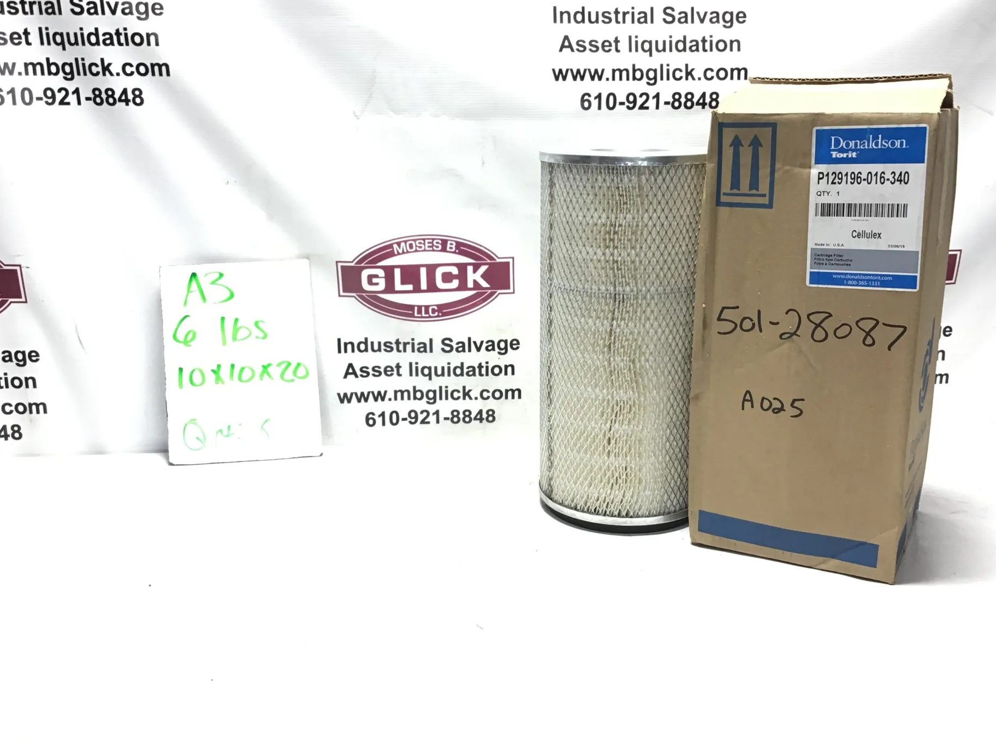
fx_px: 978
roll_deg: +1.1
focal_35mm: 34
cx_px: 532
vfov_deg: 41.8
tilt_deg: -14.5
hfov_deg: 53.9
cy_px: 351
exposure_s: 1/40
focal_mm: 3.3
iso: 25
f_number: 2.4
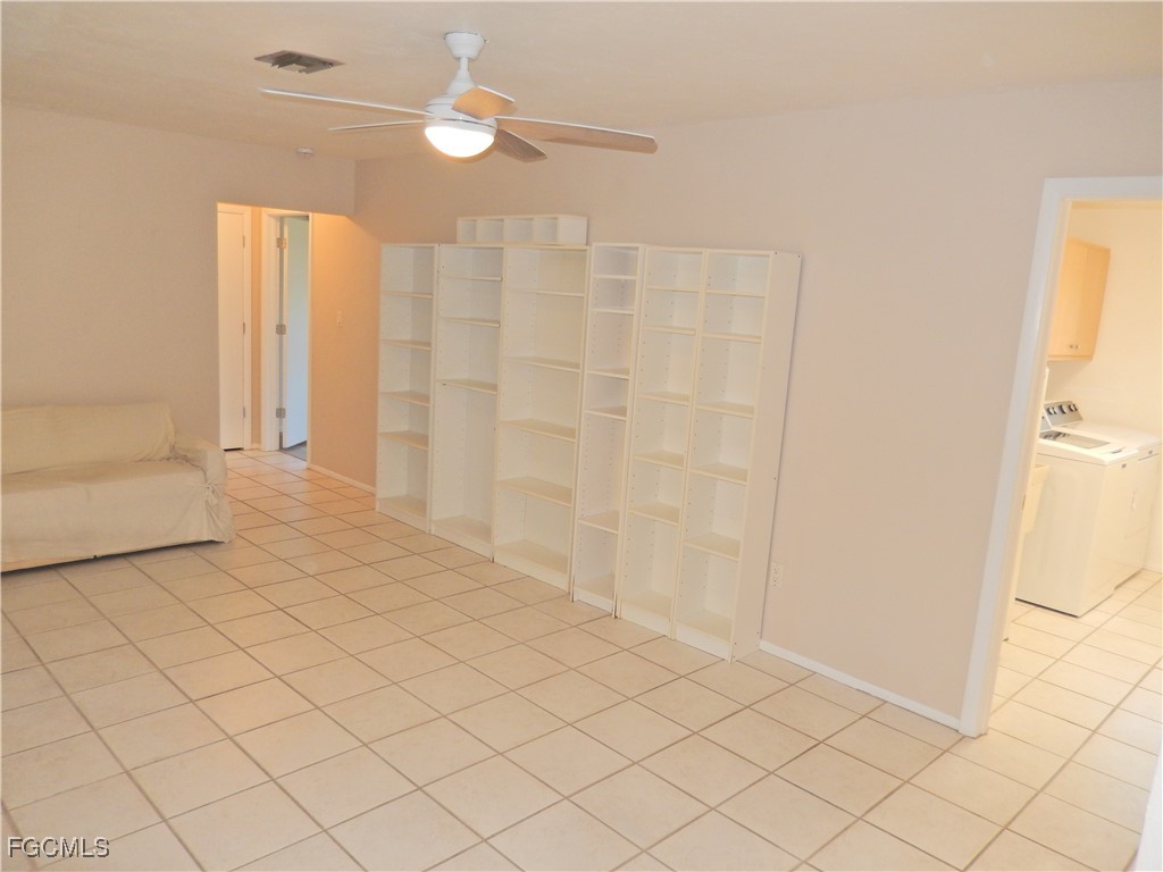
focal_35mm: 25
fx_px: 840
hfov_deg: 69.4
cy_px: 436
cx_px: 582
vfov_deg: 54.9
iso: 200
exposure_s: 1/30
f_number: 3.4
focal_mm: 4.5
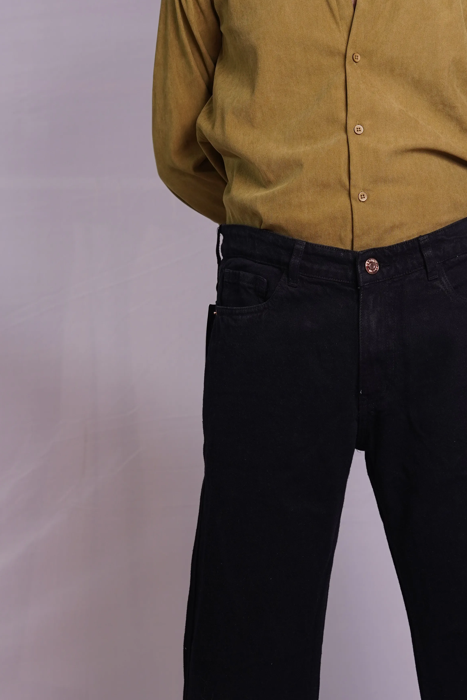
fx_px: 1673
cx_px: 371
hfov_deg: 15.8
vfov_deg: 23.5
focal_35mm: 86
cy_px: 474
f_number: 3.5
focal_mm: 50
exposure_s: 1/100
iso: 640
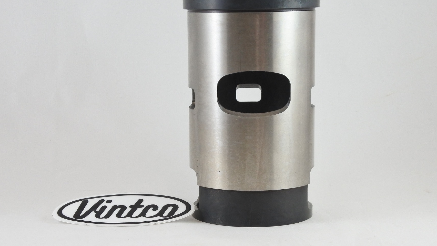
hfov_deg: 36.0
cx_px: 219
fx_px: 672
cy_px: 113
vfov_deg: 20.7
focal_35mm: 58
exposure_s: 1/125
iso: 560
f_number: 4.8
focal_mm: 20.6
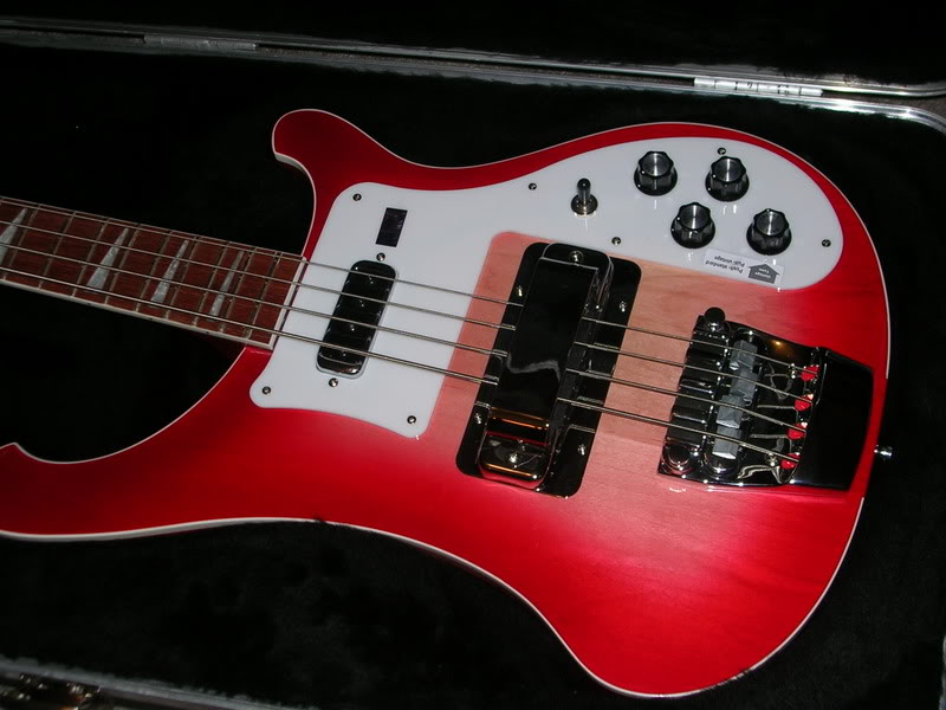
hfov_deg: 34.3
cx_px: 473
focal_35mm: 56
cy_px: 355
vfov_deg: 26.1
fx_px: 1530
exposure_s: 1/60.1
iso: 50
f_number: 3.3
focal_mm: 8.5
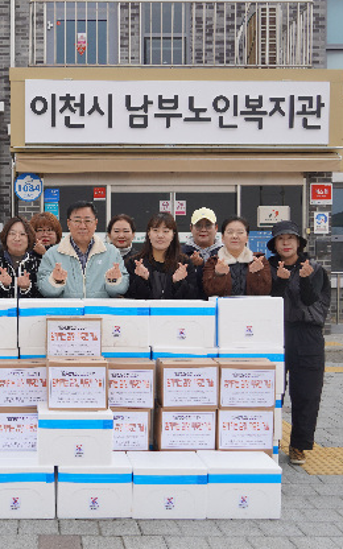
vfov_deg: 42.6
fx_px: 703
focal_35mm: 47
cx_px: 53
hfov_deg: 26.7
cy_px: 274
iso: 100
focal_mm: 20
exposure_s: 1/320
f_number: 4.5
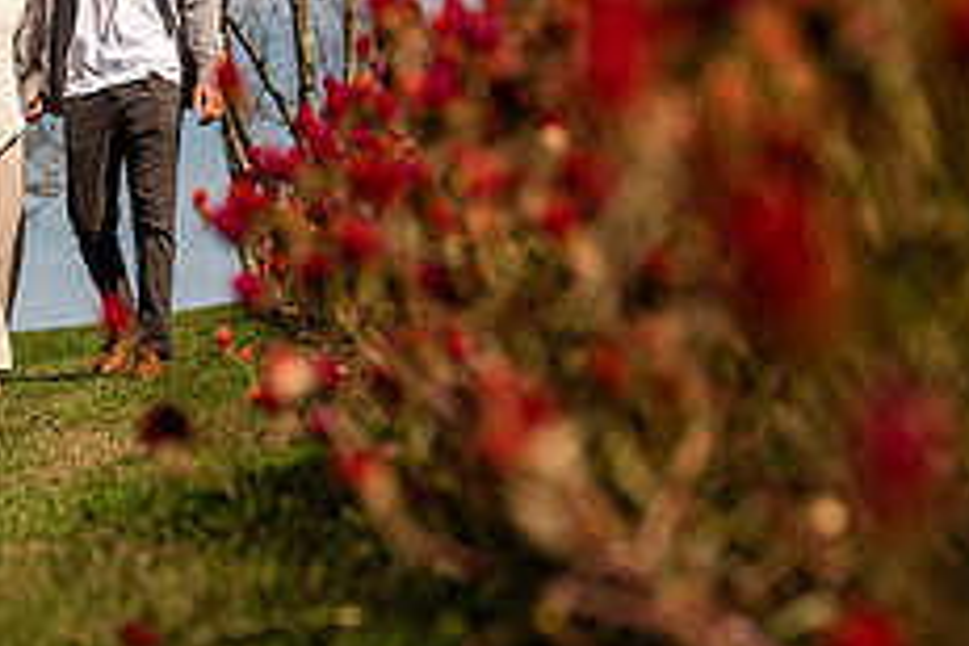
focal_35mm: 176
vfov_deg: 7.8
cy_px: 36
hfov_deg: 11.6
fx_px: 4737
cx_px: 0
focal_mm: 70
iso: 100
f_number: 3.2
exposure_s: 1/4000
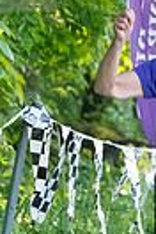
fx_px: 6149
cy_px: 163
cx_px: 210
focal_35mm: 946
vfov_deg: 2.2
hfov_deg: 1.5
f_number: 5.6
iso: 4000
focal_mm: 185
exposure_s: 1/1600
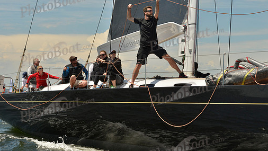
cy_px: 73
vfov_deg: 14.4
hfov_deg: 25.3
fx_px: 597
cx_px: 122
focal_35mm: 84
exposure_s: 1/1600
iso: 280
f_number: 7.1
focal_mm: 70
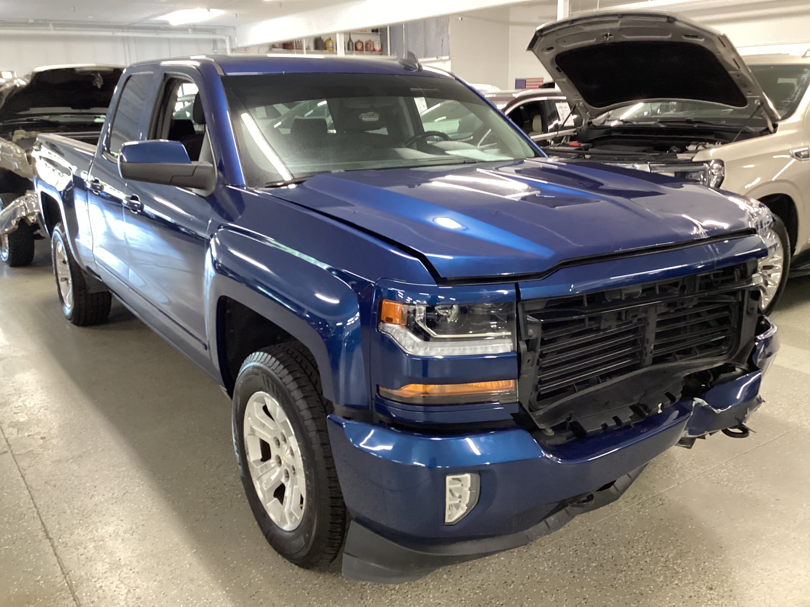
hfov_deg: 58.4
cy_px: 304
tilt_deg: -17.6
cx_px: 405
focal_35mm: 31
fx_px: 725
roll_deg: +0.5
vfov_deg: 45.4
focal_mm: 3.3
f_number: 2.4
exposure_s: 1/33
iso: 320
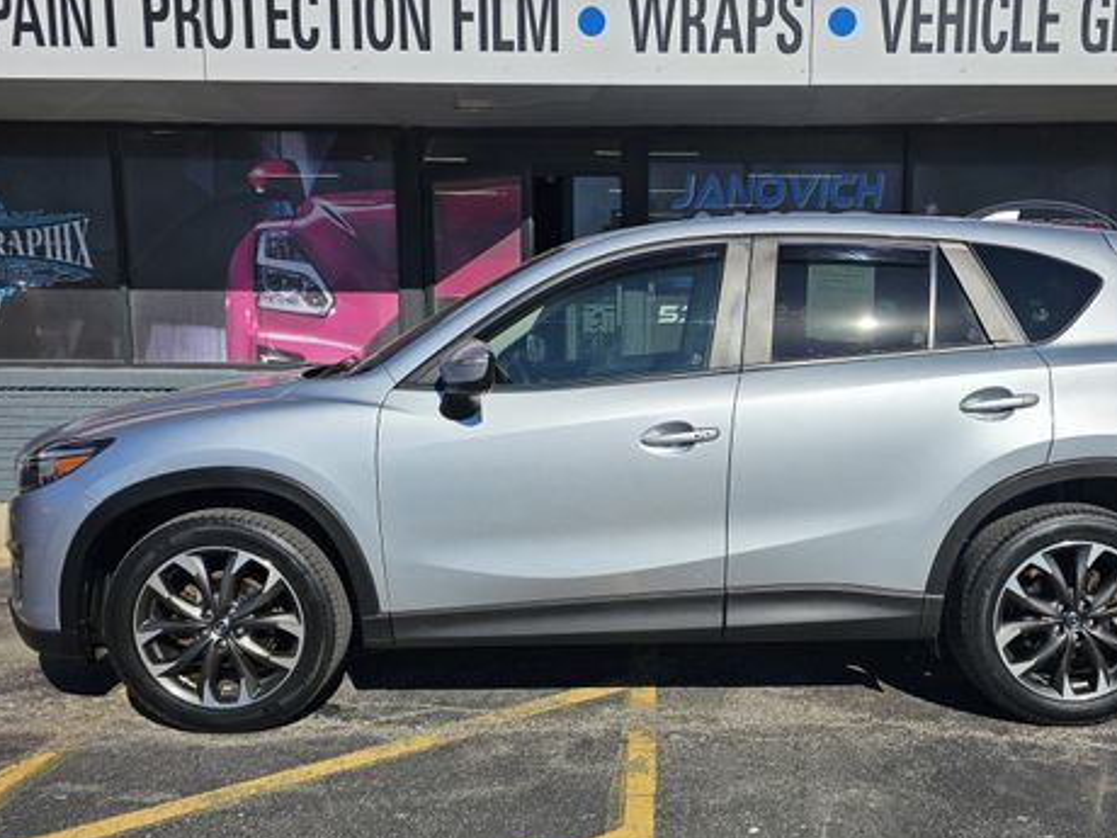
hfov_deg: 56.5
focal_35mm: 32
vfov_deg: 44.0
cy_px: 481
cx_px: 648
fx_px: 1033
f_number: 1.7
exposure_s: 1/1593
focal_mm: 6.3
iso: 10
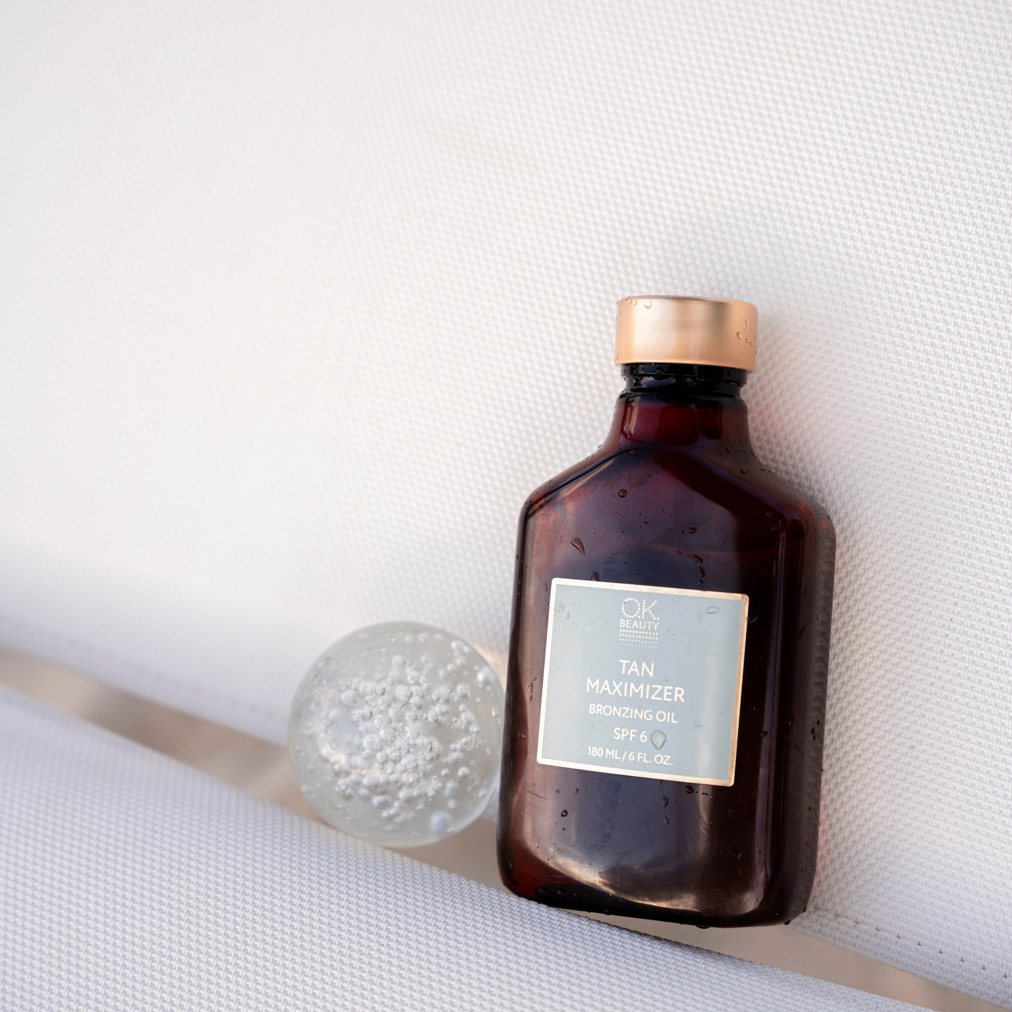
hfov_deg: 20.4
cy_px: 532
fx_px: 2811
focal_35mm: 85
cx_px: 504
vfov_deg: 20.4
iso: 160
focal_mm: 66.3
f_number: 4
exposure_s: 1/400
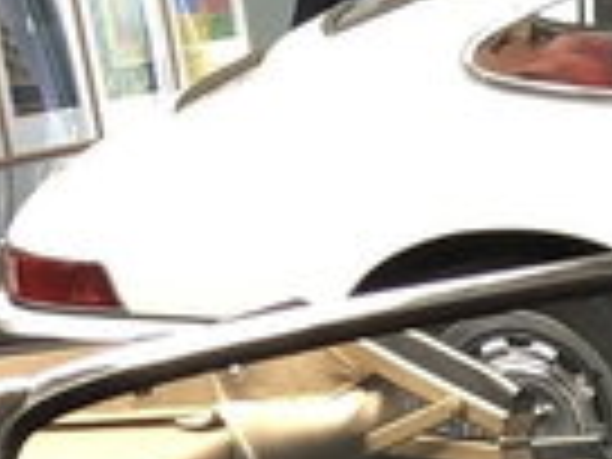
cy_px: 1490
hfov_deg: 9.1
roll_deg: +0.1
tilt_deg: -25.5
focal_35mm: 211
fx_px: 3730
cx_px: 1004
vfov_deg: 6.3
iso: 50
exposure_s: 1/120
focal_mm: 3.99
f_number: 1.8
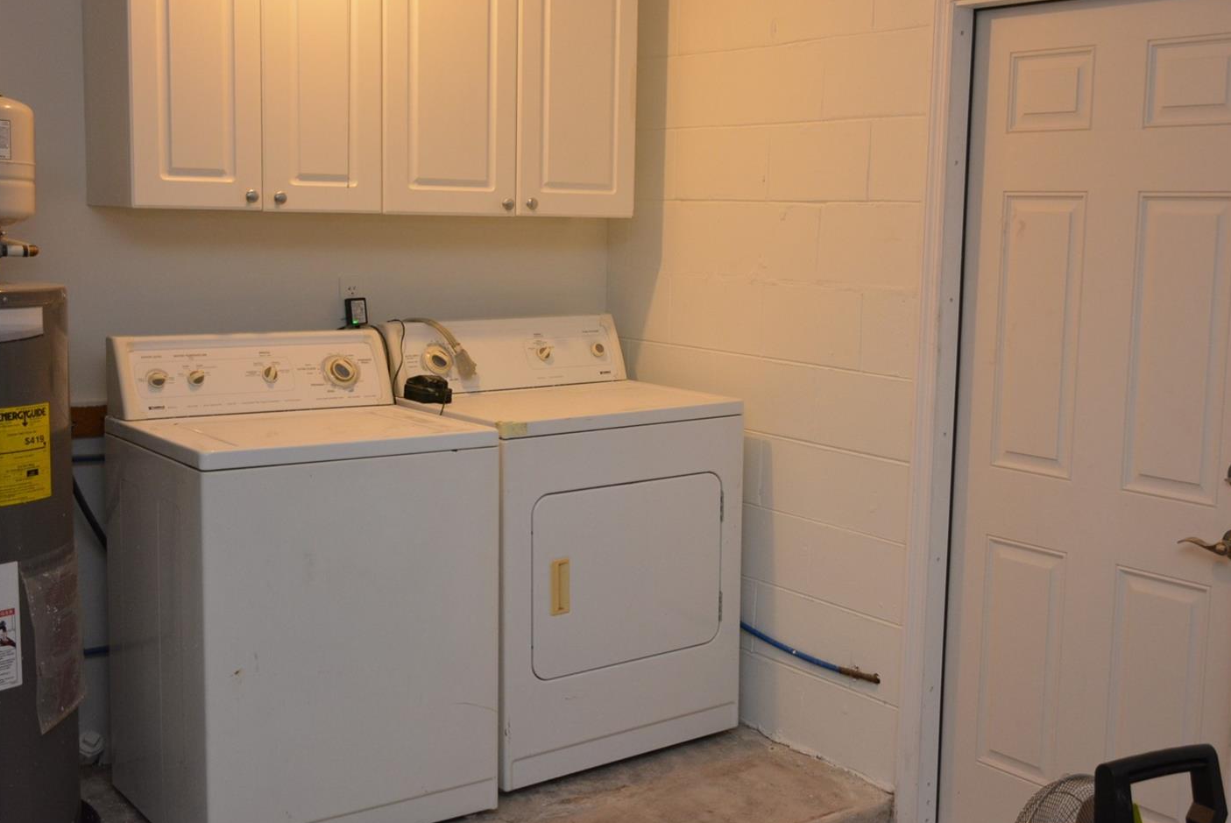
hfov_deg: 47.3
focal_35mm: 41
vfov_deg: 32.7
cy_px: 390
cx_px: 695
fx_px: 1403
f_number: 4
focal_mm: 24
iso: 1400
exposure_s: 1/60
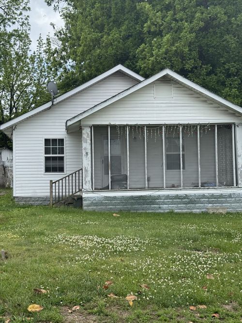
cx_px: 121
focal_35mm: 48
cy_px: 162
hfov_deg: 30.3
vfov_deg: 39.7
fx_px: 448
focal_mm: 6.76
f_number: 1.78
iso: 64
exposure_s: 1/2513
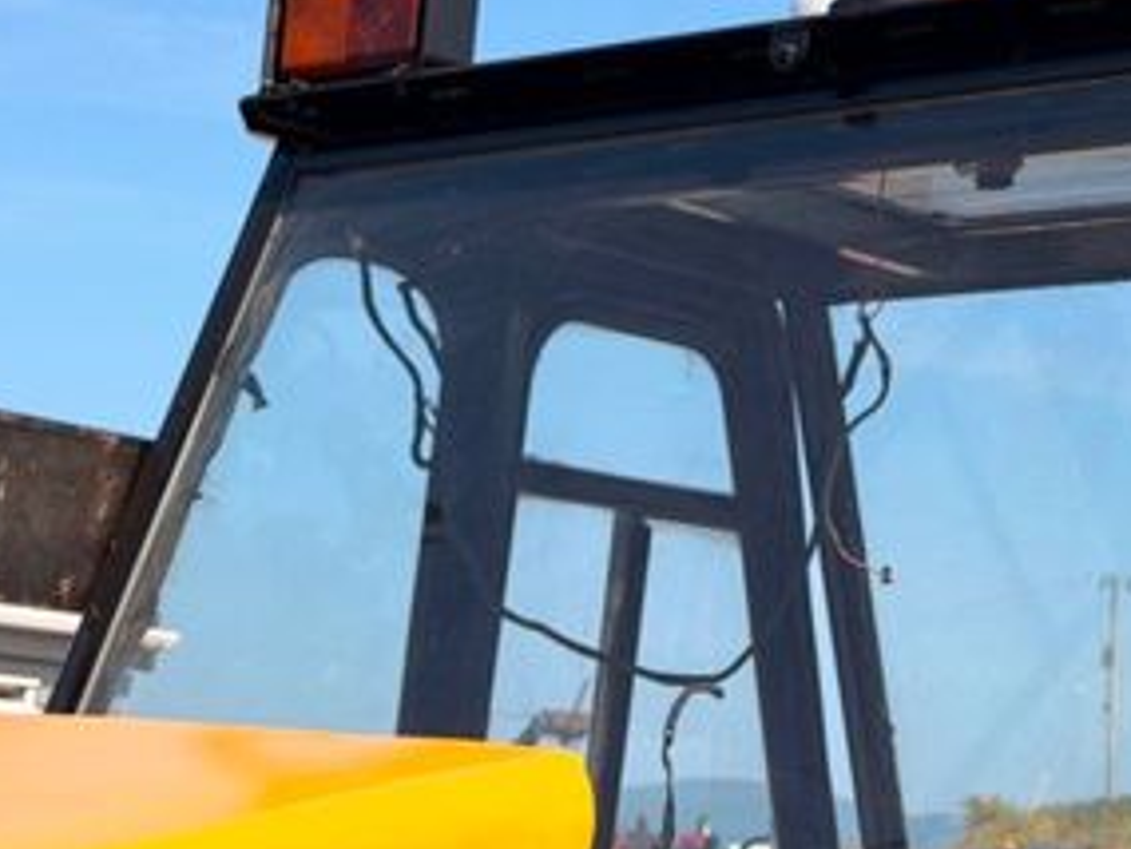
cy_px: -28
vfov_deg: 14.4
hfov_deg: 18.9
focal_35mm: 101
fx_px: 3301
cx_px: 1139
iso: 64
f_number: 1.78
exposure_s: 1/3534
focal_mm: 6.76
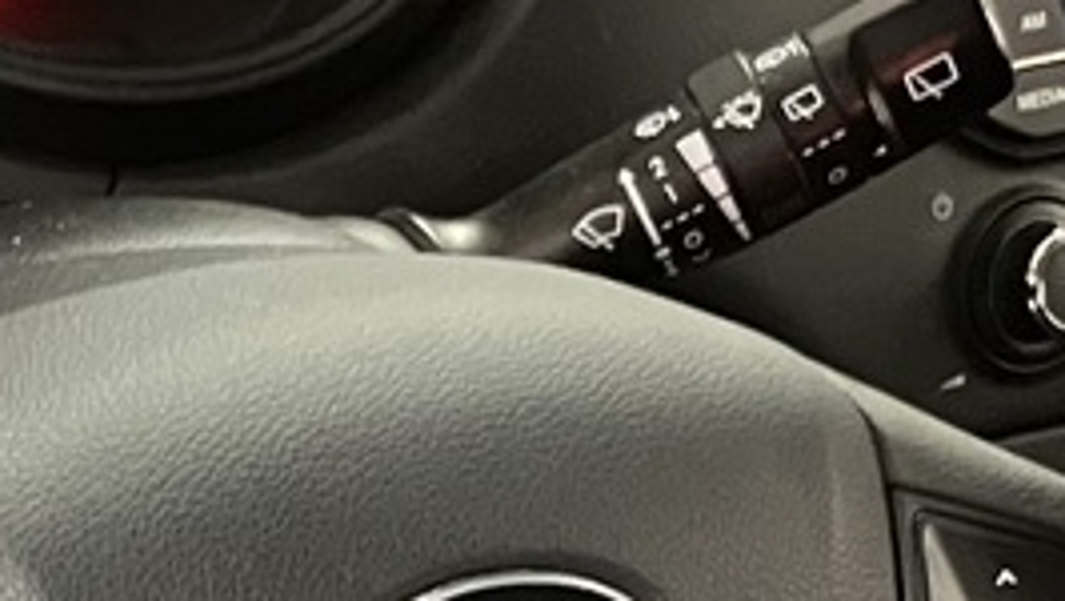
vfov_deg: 7.3
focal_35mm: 165
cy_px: 837
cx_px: 204
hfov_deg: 13.0
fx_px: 4662
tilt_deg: -33.0
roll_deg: -7.5
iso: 640
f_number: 1.8
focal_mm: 3.99
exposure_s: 1/20
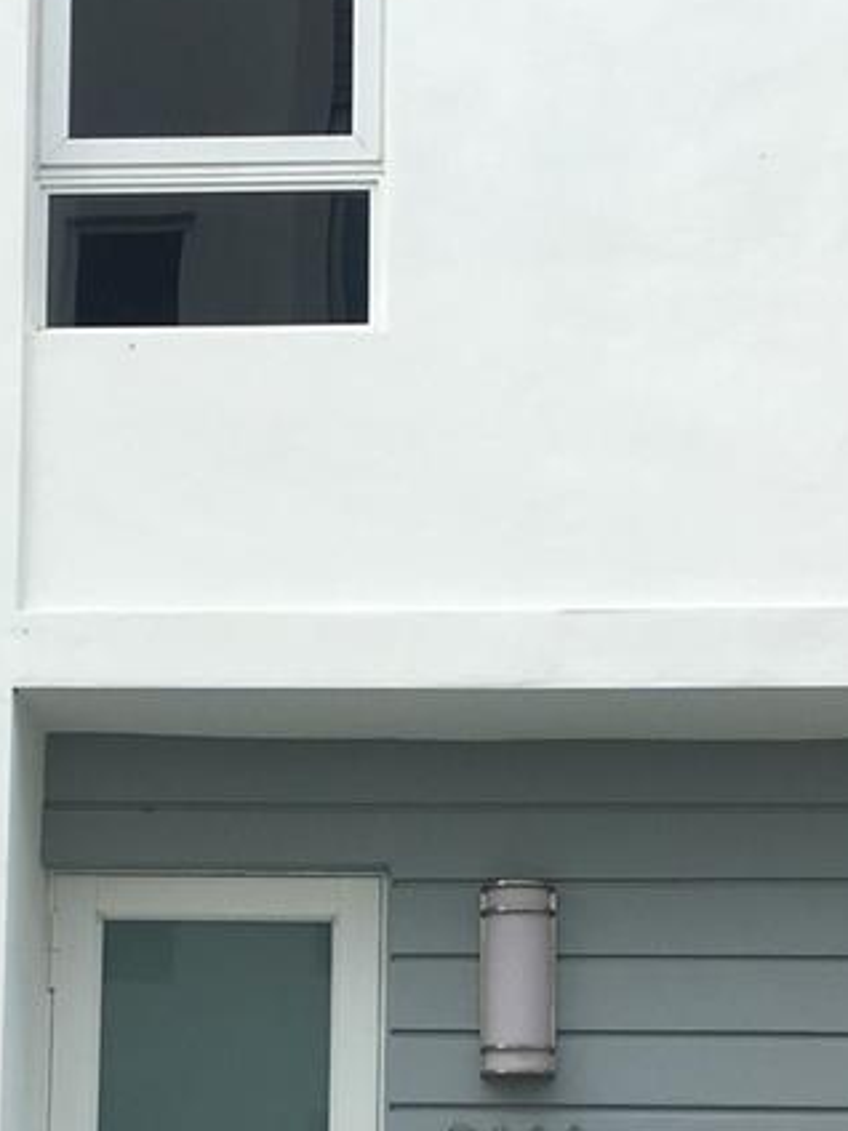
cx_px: 336
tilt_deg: +7.5
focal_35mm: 82
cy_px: 1091
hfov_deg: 18.0
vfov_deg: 23.0
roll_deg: -1.2
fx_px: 2678
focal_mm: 4.15
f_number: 2.2
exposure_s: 1/605
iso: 25
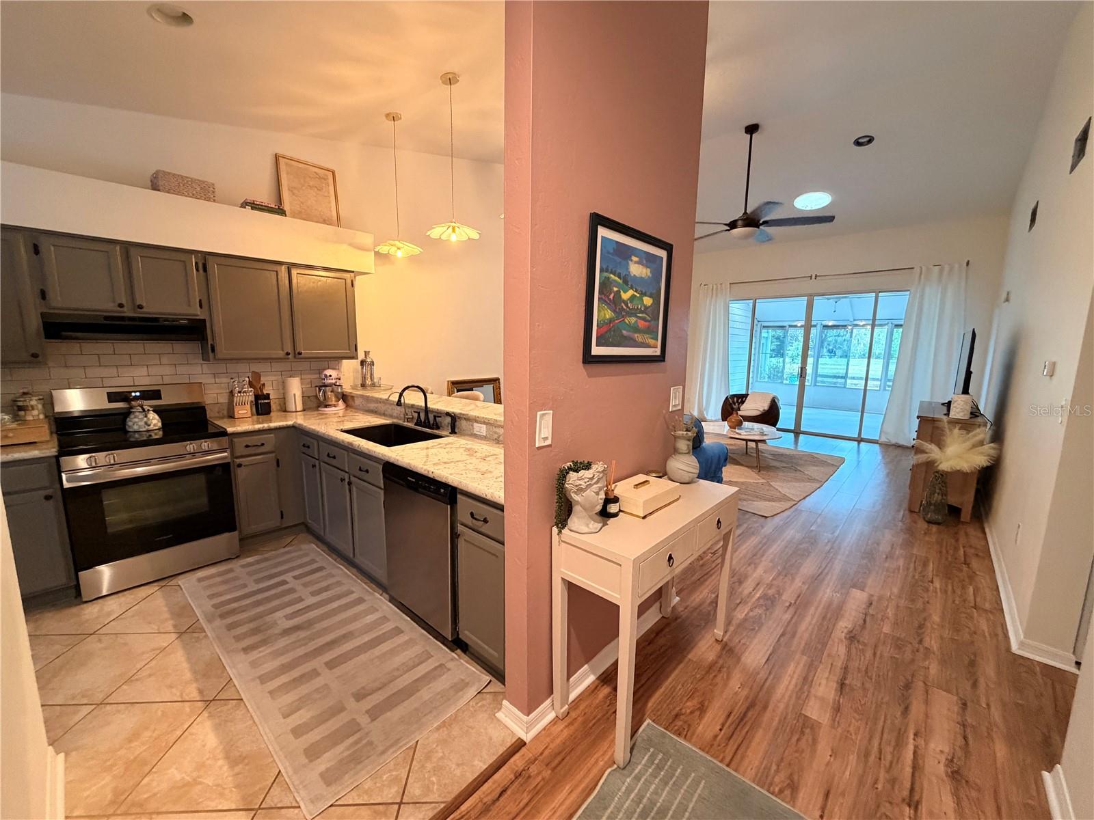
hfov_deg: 102.1
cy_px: 410
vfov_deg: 85.7
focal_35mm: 14
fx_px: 442
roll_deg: -0.2
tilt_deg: -9.1
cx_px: 547
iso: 500
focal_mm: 2.22
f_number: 2.2
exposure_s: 1/60
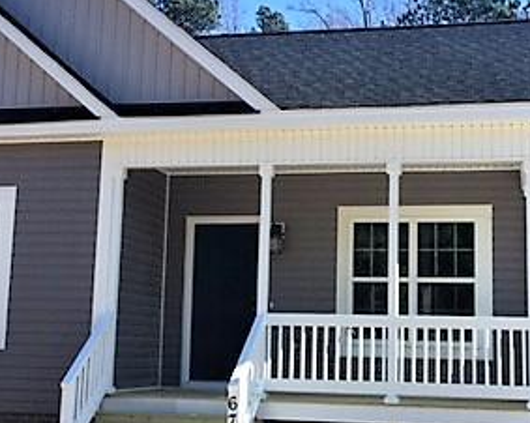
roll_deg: -2.1
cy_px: 204
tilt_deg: +9.5
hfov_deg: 29.6
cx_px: 300
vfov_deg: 23.8
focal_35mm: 64
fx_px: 1003
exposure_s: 1/1099
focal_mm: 4.15
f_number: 2.2
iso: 32
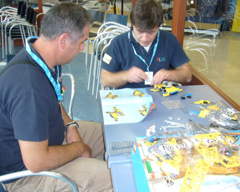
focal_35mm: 37
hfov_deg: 49.1
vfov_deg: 40.1
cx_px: 119
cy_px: 96
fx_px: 263
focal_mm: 5.8
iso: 100
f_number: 2.8
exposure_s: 1/10
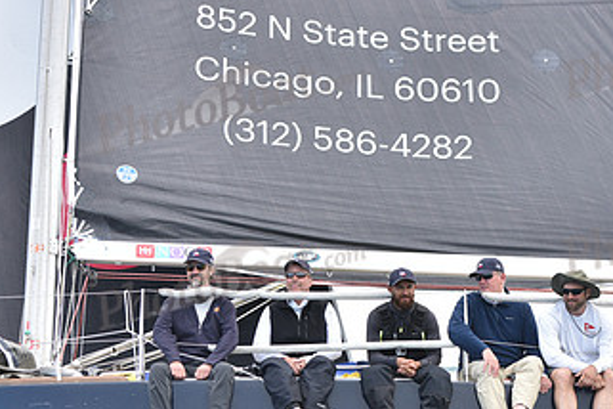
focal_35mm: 141
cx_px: 466
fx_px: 2401
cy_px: 353
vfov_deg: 9.7
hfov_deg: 14.5
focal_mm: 78
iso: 250
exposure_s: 1/800
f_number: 3.5
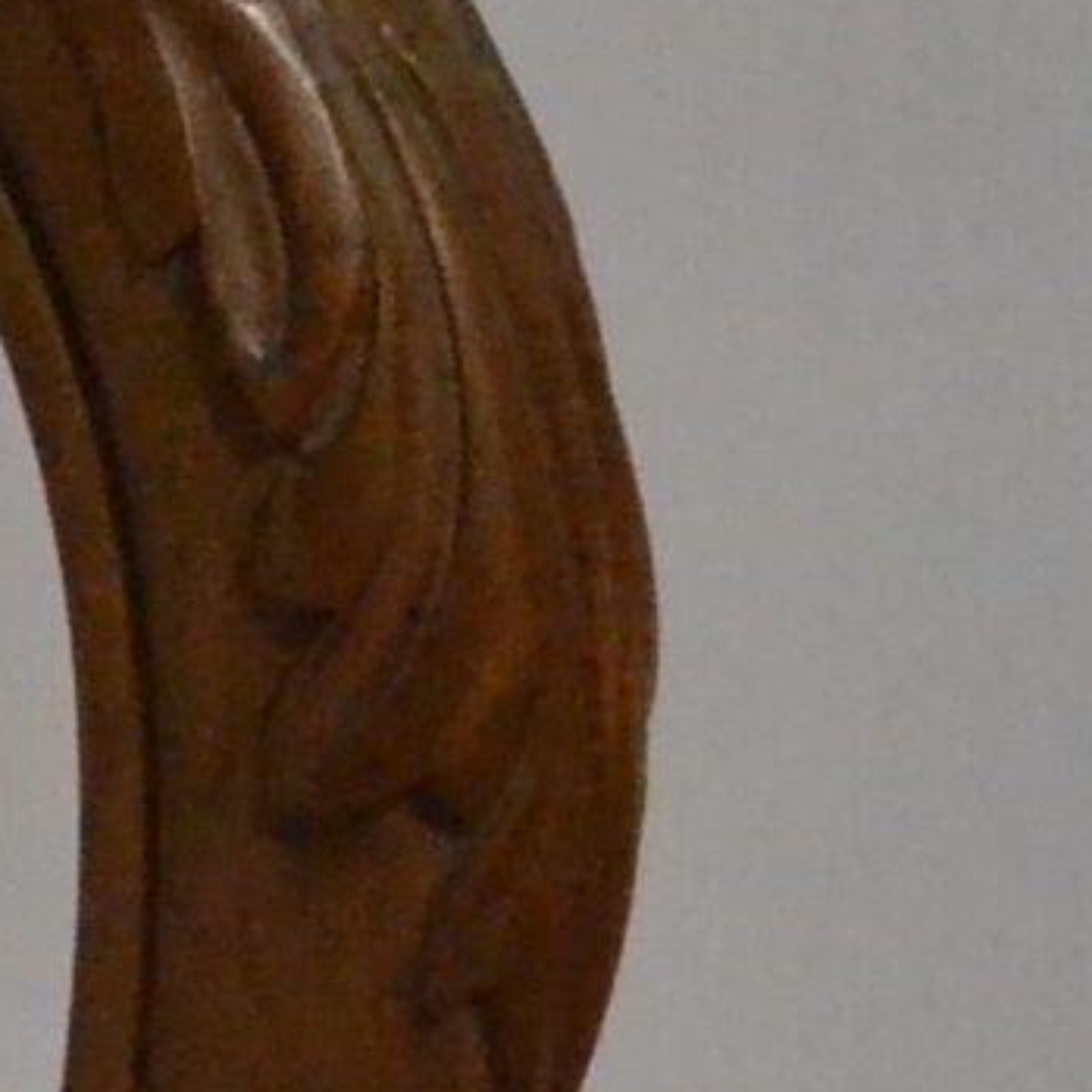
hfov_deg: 5.5
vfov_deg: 5.8
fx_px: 10522
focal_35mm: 295
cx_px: -2481
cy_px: -773
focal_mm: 35
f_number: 5
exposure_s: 1/100
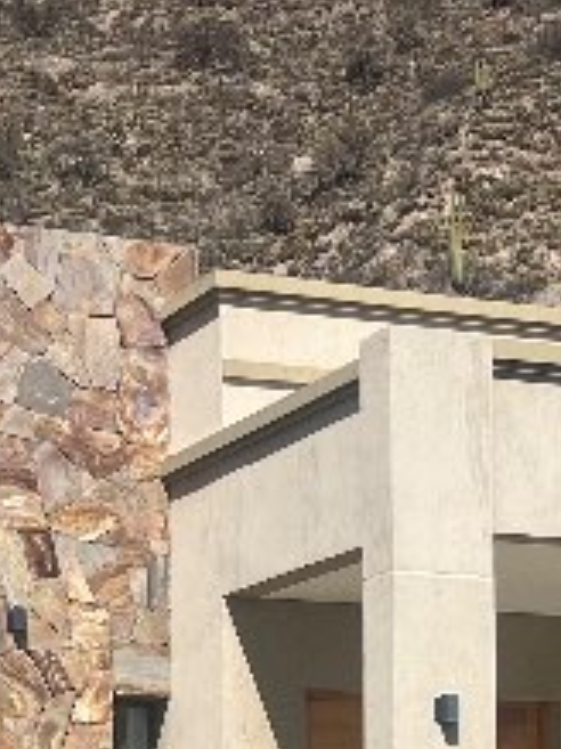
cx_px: 185
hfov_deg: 13.8
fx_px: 2314
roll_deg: +1.1
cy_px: 768
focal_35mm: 107
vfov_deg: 17.9
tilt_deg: +3.4
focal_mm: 5.7
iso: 50
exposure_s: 1/6993
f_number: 1.5
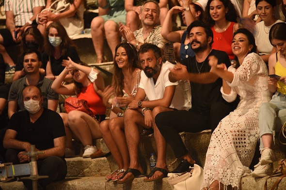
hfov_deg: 10.3
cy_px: 95
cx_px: 143
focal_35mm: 200
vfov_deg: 6.9
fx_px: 1588
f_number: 2.8
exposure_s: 1/40
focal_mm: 200
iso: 3200
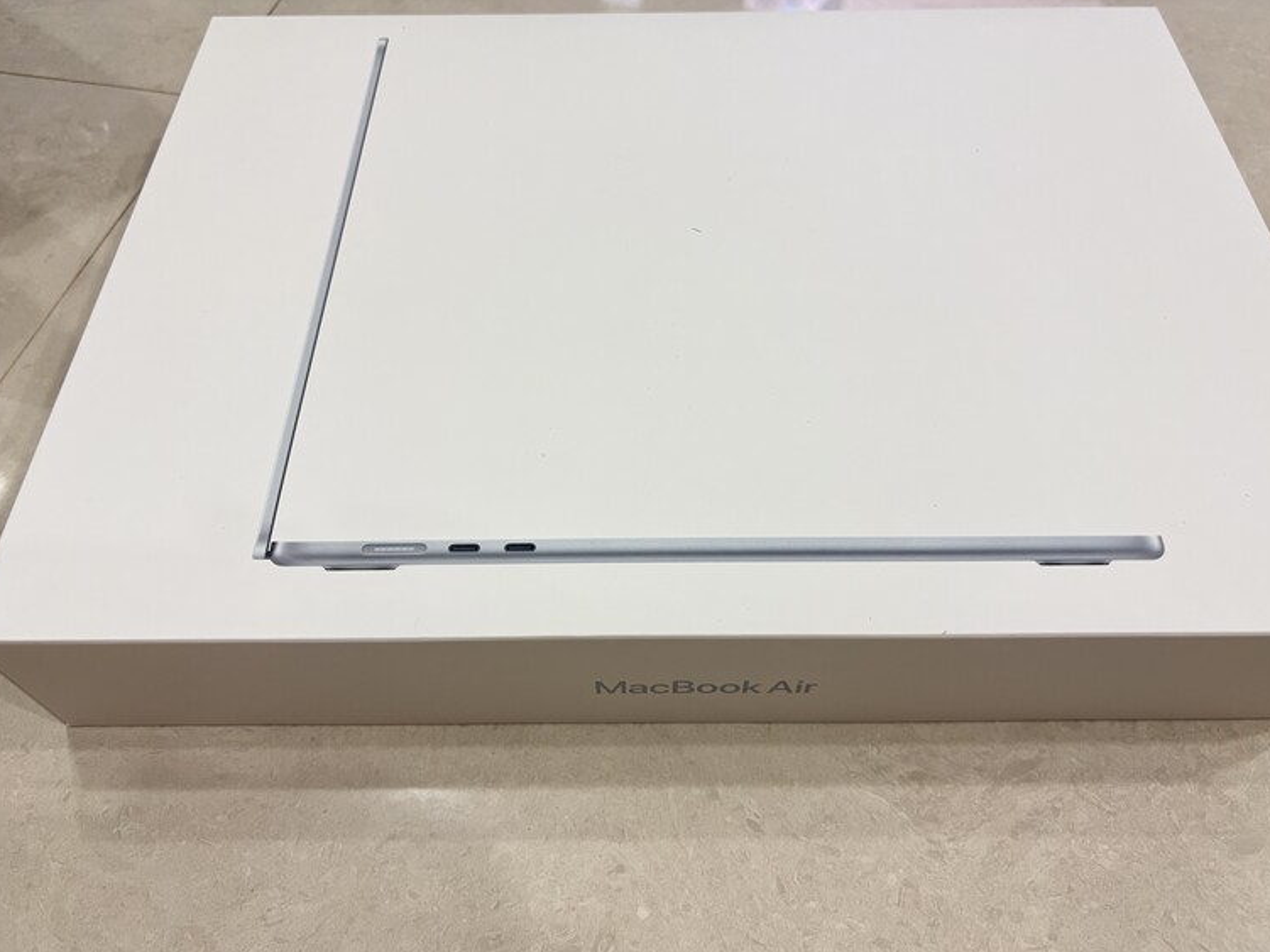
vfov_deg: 51.3
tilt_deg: -56.8
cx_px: 641
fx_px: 990
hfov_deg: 65.3
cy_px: 490
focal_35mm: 27
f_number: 1.6
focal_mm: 5.96
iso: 125
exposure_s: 1/60
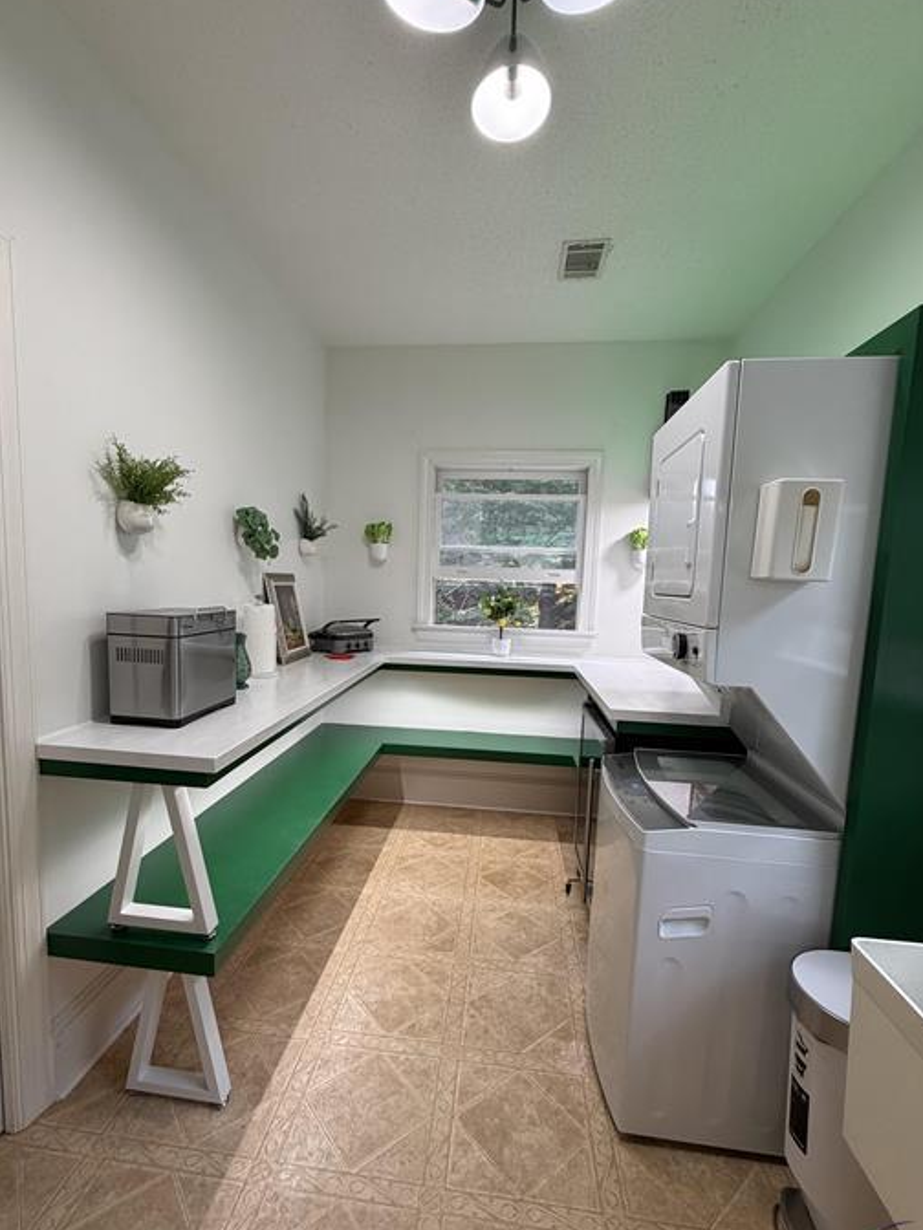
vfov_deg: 94.4
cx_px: 438
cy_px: 650
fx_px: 569
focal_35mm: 16
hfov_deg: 78.0
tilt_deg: -6.9
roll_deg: -1.8
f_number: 2.2
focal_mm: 2.22
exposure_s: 1/120
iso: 200
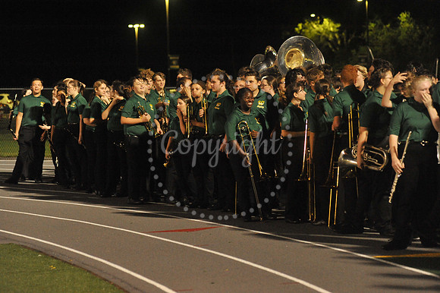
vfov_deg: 11.4
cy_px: 146
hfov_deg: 17.1
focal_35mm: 120
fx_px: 1466
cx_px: 220
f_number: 4
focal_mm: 120
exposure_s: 1/250
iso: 6400
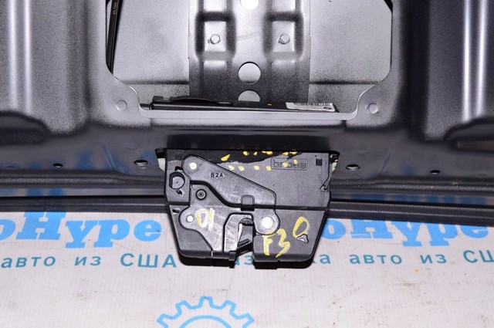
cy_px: 164
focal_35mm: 51
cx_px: 247
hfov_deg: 38.9
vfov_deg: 26.4
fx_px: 699
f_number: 8
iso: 1600
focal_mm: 34
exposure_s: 1/200
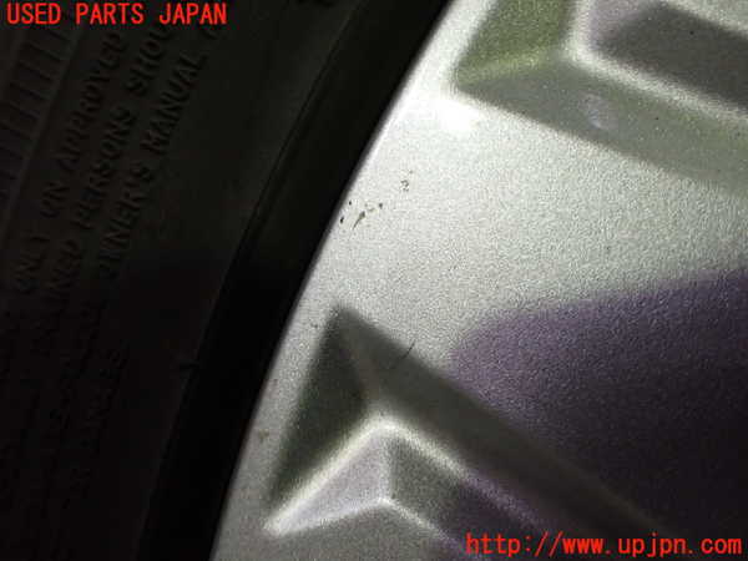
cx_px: 374
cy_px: 280
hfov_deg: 60.0
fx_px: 648
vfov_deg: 46.8
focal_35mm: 30
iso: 500
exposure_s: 1/125
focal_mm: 5.4
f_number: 2.3
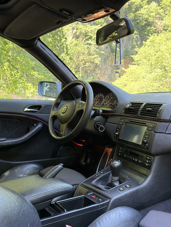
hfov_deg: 40.7
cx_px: 86
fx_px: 230
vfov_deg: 52.6
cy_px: 114
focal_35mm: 35
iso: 100
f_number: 1.78
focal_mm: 6.76
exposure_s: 1/132
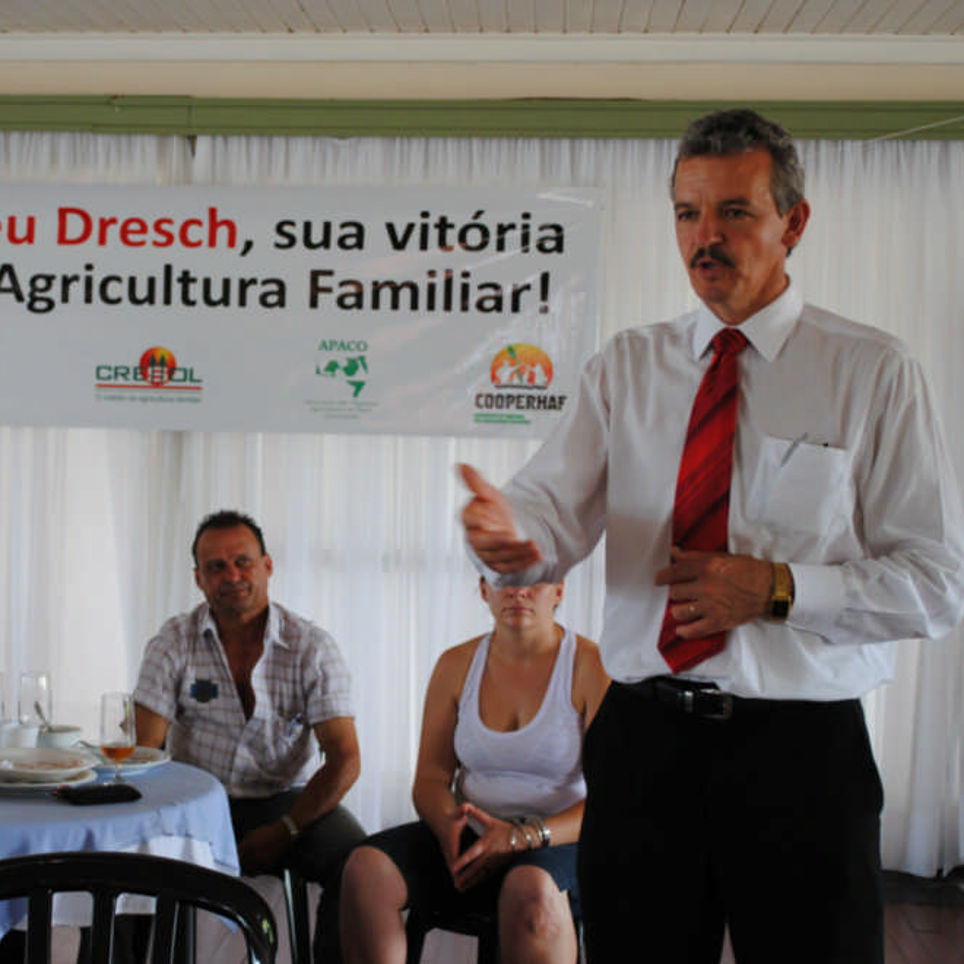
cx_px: 308
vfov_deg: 25.5
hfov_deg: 25.3
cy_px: 477
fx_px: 2131
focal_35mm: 68
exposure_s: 1/30
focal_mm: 35
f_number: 5
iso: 320
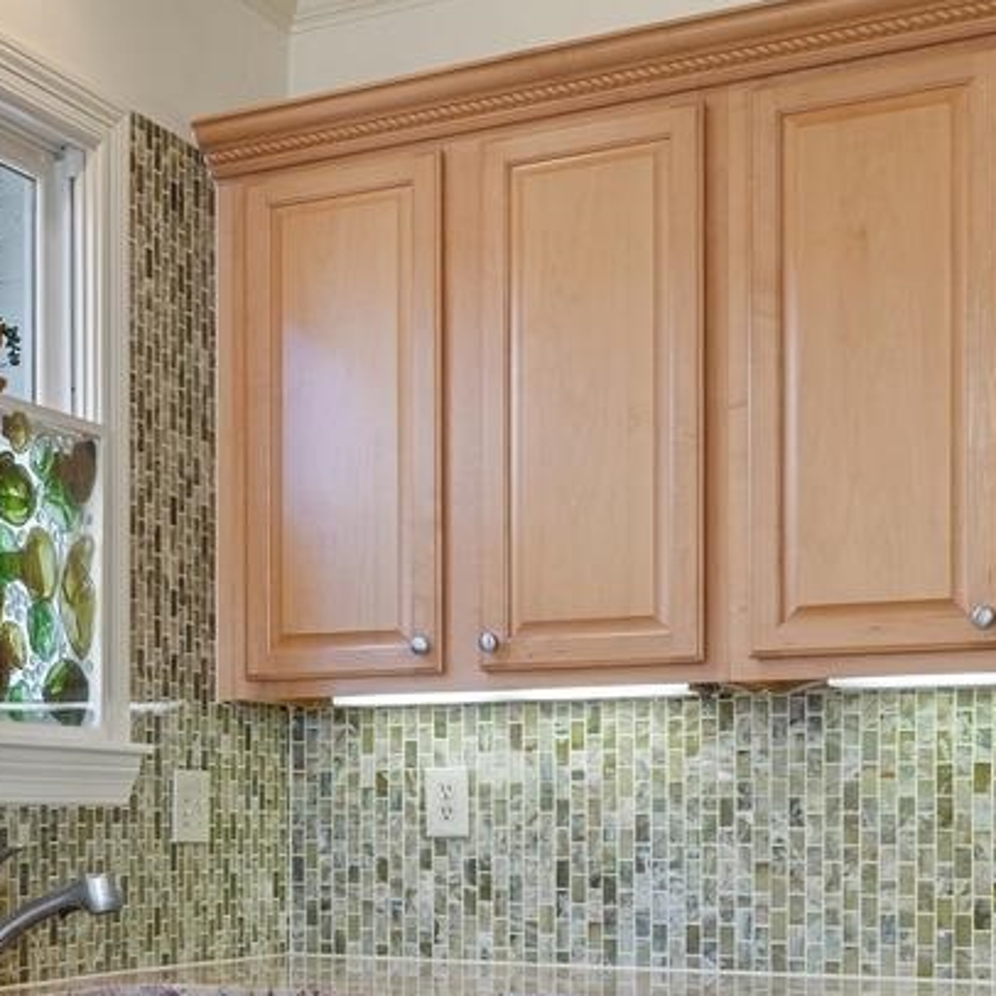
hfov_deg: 27.0
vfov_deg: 27.1
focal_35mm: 61
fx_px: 1986
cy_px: 911
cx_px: 61
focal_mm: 14
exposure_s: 1/6
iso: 160
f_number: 6.3
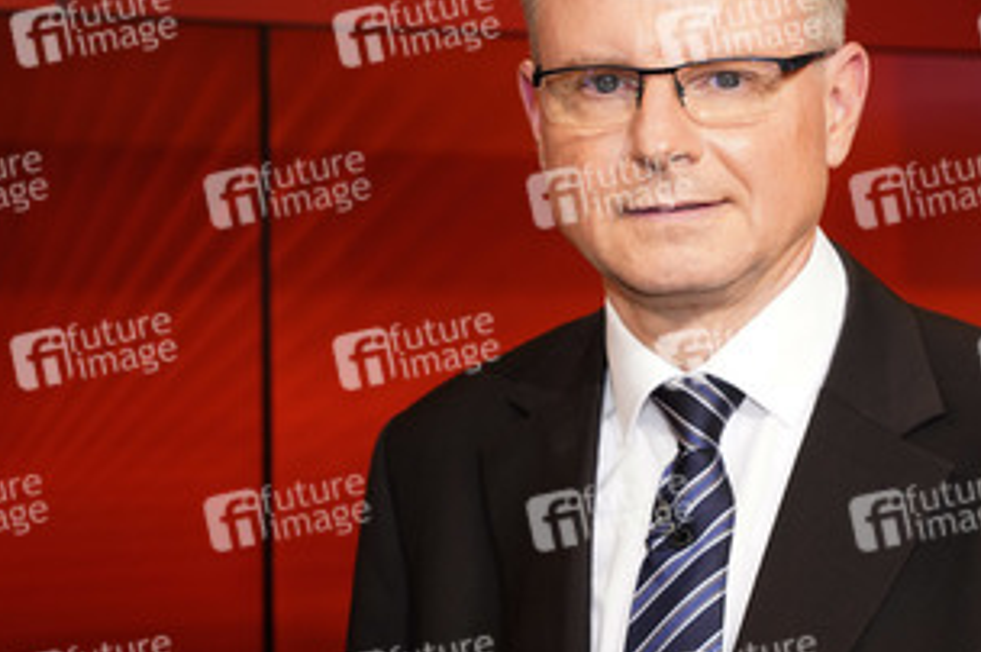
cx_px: 653
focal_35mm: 86
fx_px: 2341
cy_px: 271
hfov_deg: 23.6
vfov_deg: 15.8
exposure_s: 1/160
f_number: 5
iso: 2000
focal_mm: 58
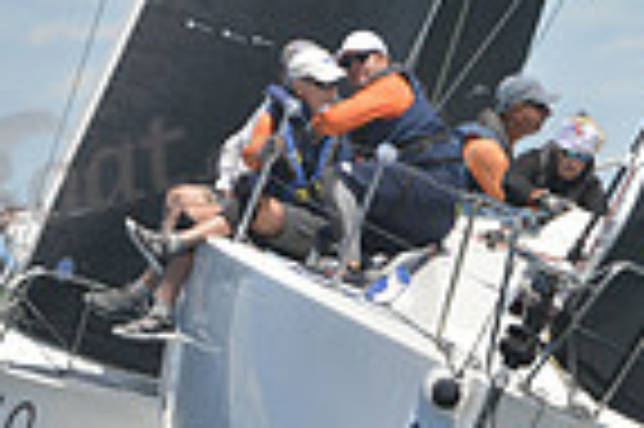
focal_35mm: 1057
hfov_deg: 2.0
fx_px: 18887
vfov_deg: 1.3
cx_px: 540
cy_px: 376
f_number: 9
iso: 280
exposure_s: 1/800
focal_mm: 260
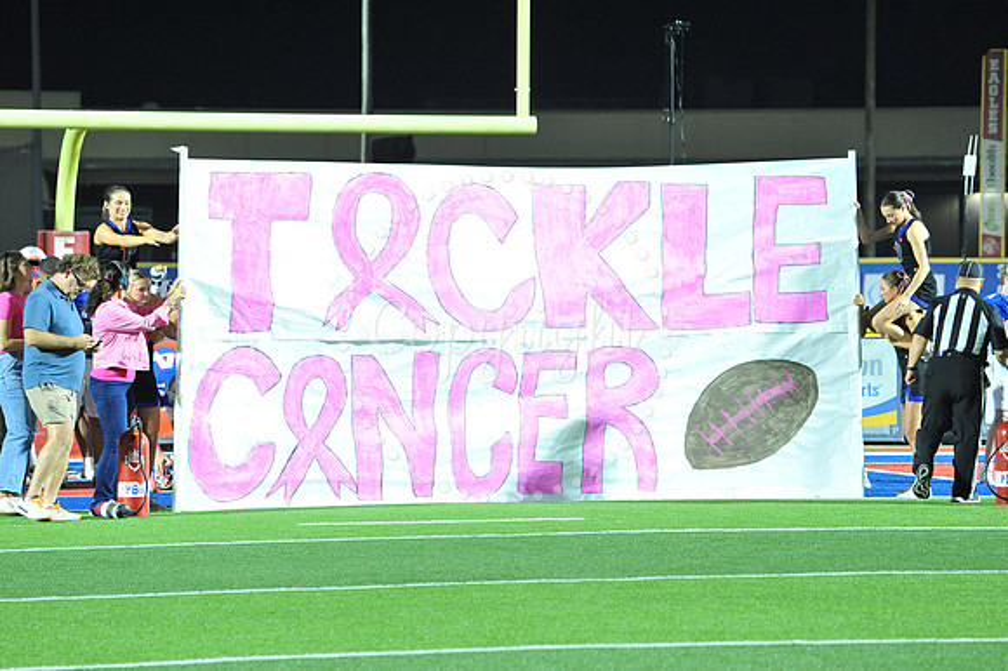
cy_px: 336
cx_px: 504
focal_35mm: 190
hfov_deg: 10.8
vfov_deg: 7.2
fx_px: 5317
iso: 5000
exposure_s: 1/160
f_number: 6.3
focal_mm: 190
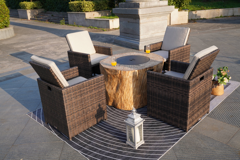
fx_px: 213
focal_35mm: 32
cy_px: 80
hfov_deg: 58.7
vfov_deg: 41.1
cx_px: 120
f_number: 5.6
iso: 100
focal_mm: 32
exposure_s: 1/160
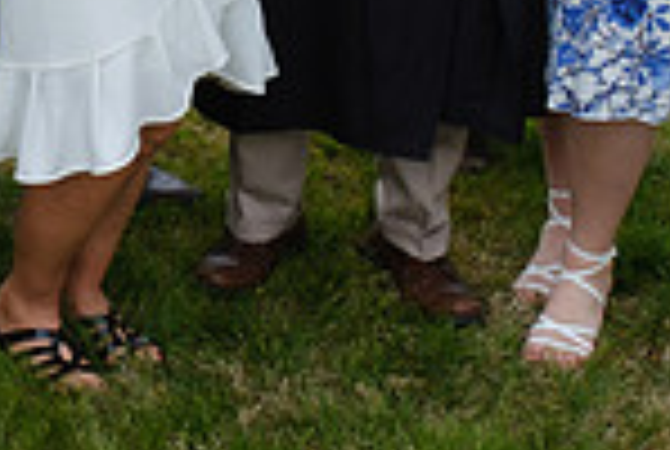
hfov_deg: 16.8
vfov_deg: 11.3
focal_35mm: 117
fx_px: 2182
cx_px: -105
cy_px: -232
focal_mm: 17
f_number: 11
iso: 400
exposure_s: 1/125
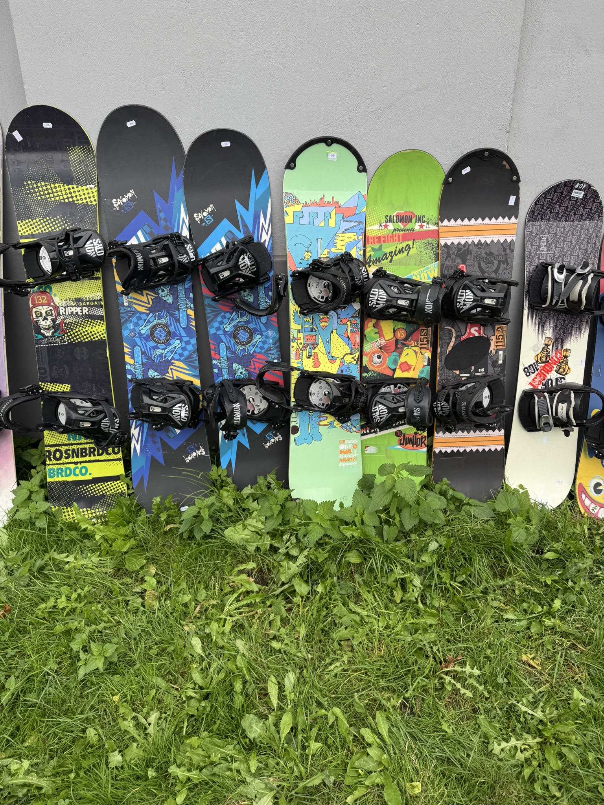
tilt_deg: -25.1
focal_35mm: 24
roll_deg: -0.9
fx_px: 558
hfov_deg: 56.8
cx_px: 302
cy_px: 402
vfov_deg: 71.6
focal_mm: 6.76
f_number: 1.78
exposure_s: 1/715
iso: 80
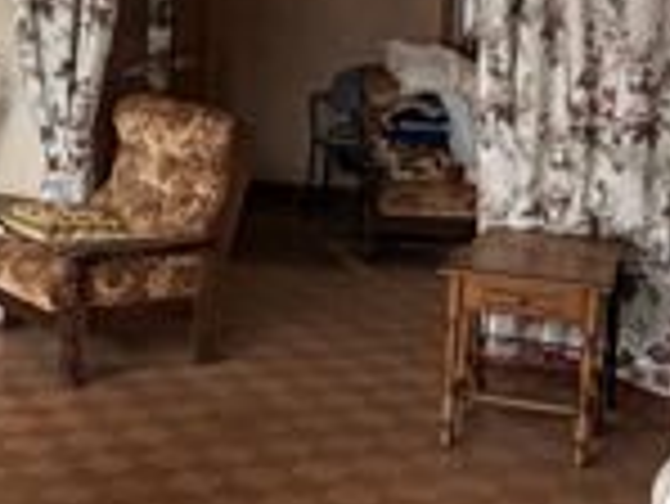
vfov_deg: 19.5
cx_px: -31
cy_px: 126
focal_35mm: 75
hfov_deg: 24.5
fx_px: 1453
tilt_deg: -8.7
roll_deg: +0.1
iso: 320
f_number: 2.2
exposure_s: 1/66
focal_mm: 2.22
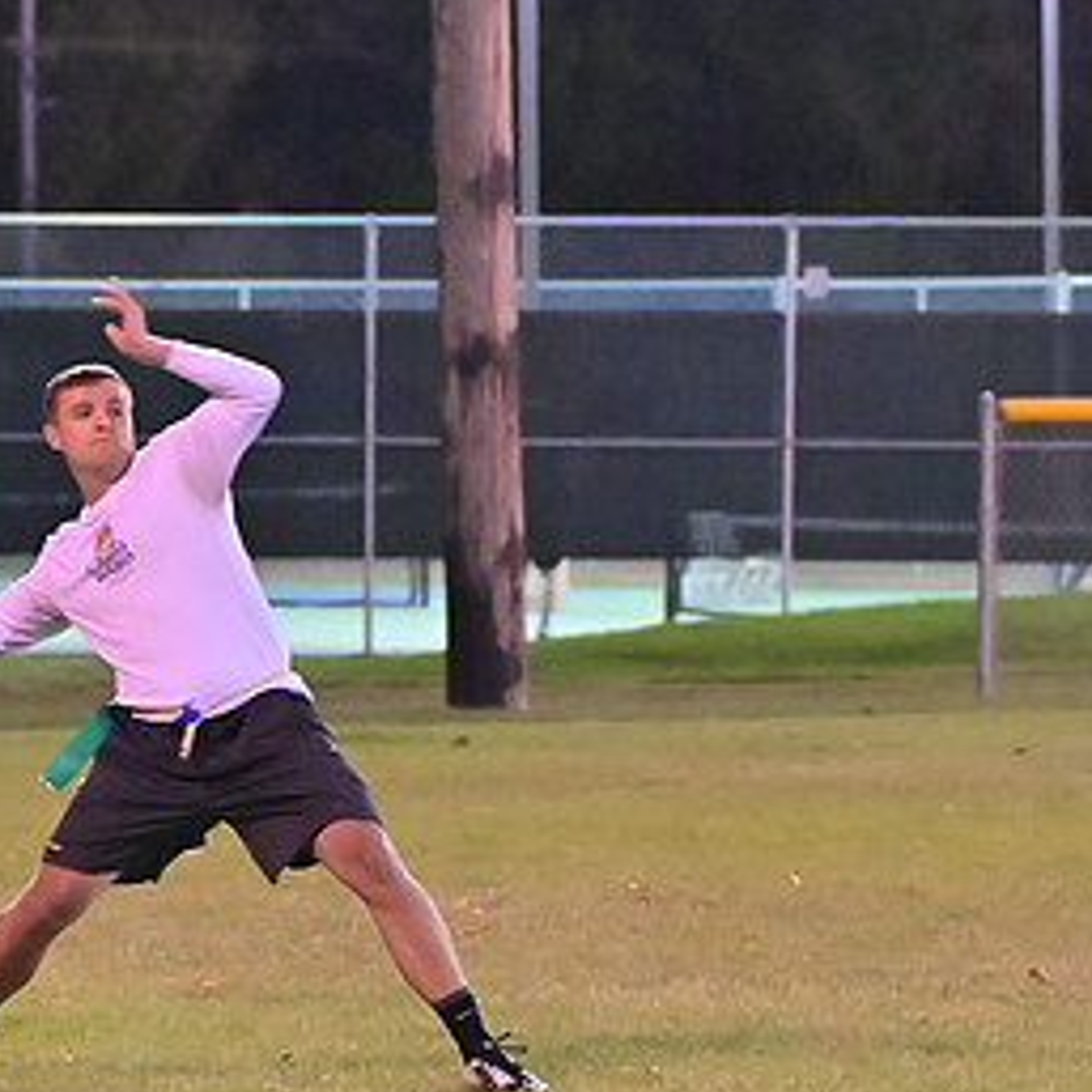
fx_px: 12313
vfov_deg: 5.1
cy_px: 741
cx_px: 166
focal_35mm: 345
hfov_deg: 5.1
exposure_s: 1/400
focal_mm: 120
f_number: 4
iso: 6400
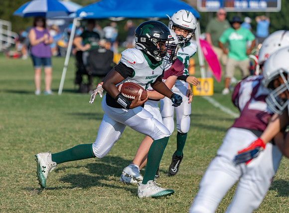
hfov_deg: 6.5
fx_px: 2531
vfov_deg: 4.8
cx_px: 121
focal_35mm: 305
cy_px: 102
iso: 320
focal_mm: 259
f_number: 5.6
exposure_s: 1/2000
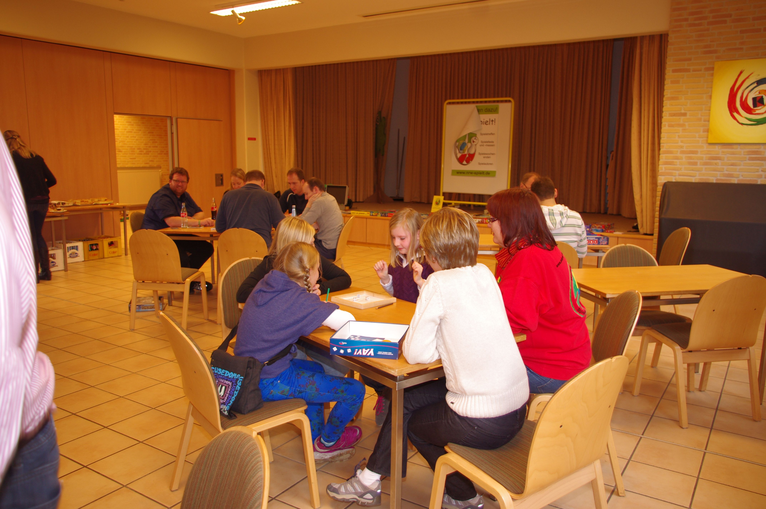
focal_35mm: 30
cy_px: 254
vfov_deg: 43.5
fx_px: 638
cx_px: 383
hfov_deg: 62.0
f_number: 4
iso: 200
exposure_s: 1/30
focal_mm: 20
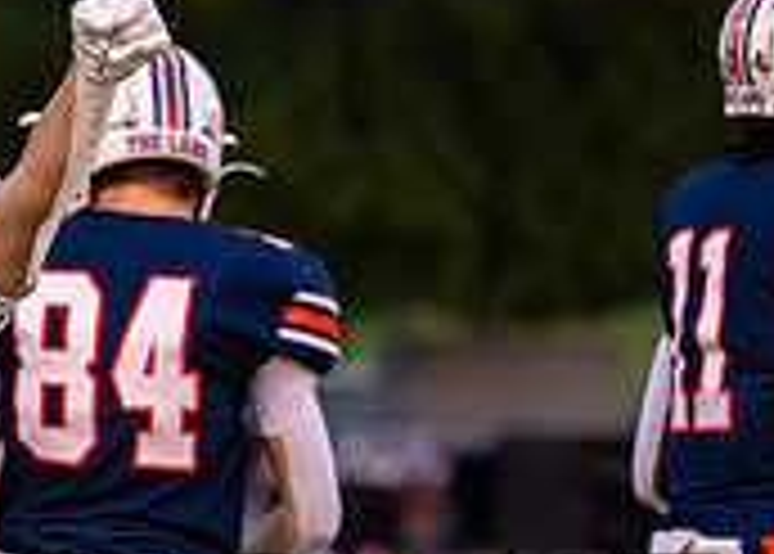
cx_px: 23
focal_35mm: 729
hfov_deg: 2.8
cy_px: 425
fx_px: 16031
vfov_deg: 2.0
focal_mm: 133
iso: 1250
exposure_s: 1/2000
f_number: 2.8
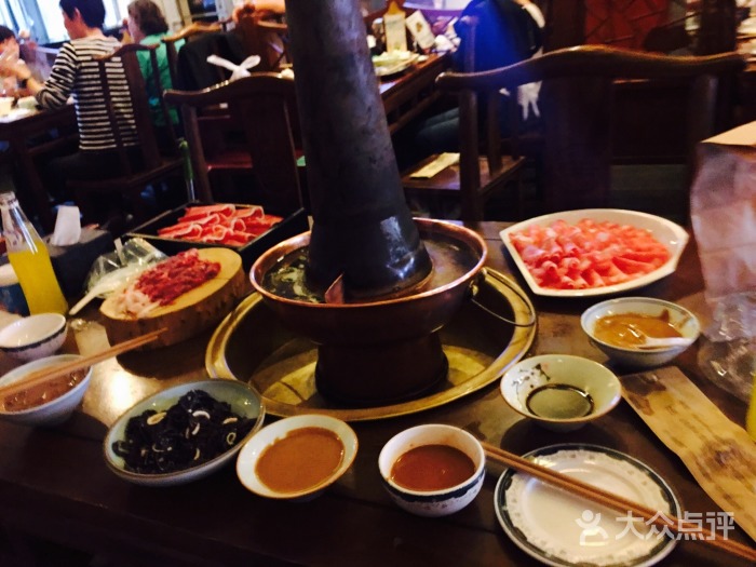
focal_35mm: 29
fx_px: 633
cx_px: 378
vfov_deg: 48.2
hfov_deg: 61.7
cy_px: 284
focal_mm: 4.15
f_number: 2.2
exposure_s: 1/4
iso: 100
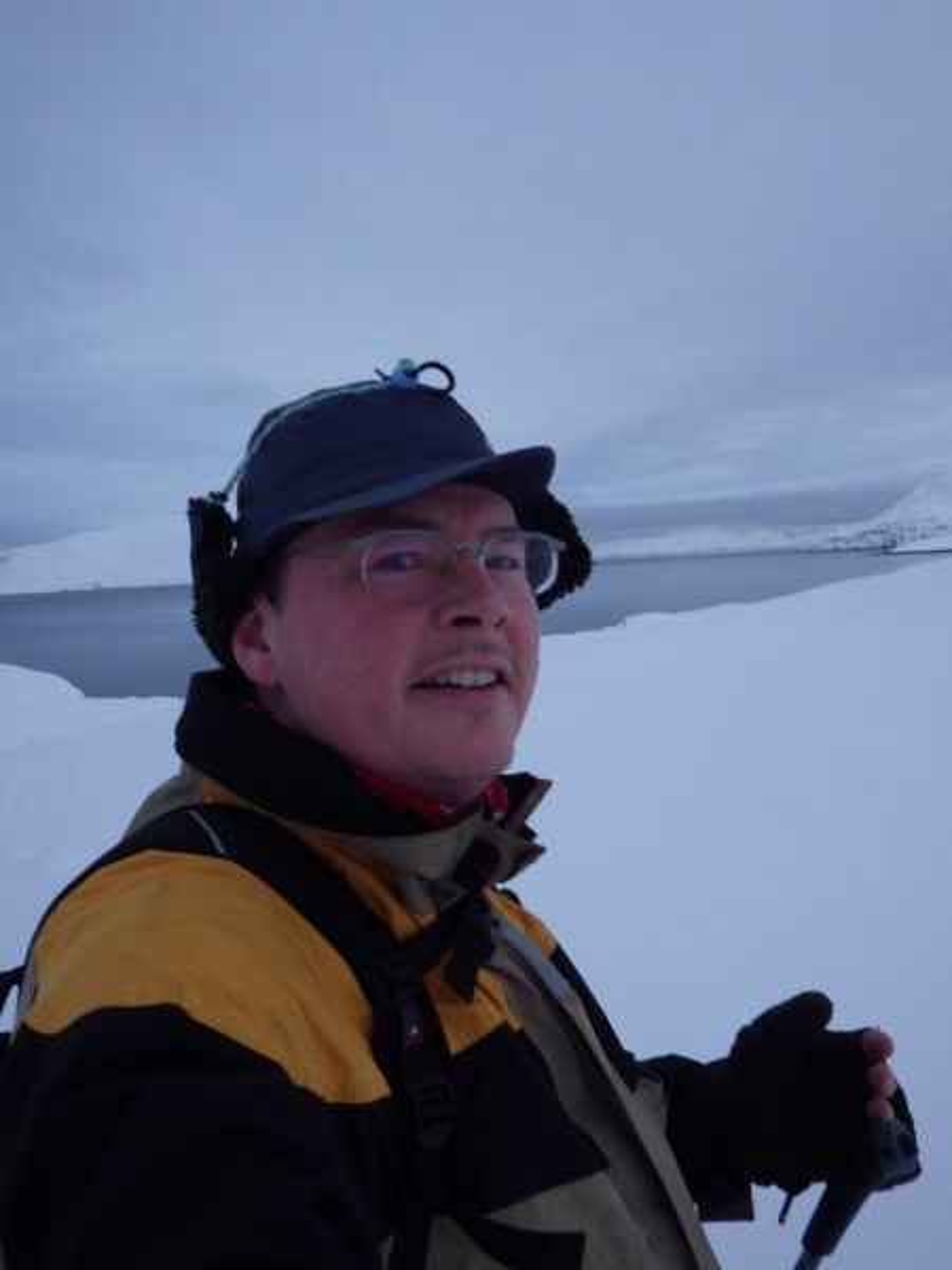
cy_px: 635
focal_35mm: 28
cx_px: 476
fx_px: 1027
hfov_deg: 49.7
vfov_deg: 63.4
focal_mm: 5
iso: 125
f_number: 3.5
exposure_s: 1/160
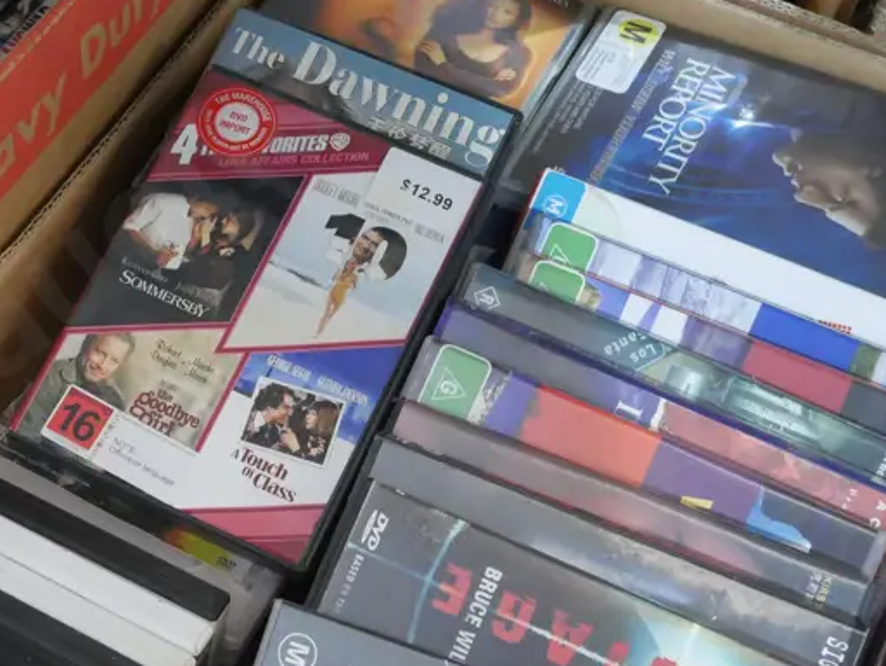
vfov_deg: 17.6
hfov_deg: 22.7
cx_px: 85
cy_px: 269
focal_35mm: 84
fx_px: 2152
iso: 3200
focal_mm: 21
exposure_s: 1/30
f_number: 4.6
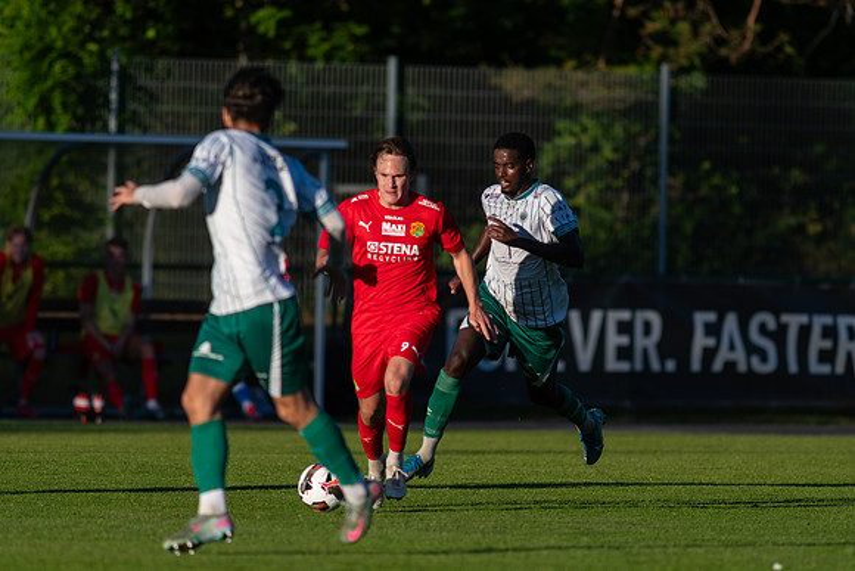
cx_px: 428
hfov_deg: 4.6
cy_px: 286
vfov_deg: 3.1
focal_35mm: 450
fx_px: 10689
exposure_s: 1/1600
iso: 140
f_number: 3.2
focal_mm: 300
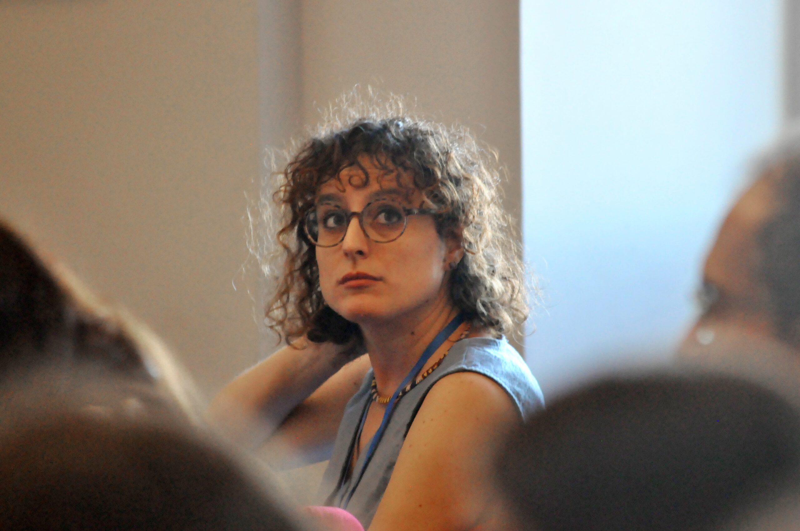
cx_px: 400
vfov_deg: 3.4
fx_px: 8988
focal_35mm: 405
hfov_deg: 5.1
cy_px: 266
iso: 2000
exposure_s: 1/20
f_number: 5.6
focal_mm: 270
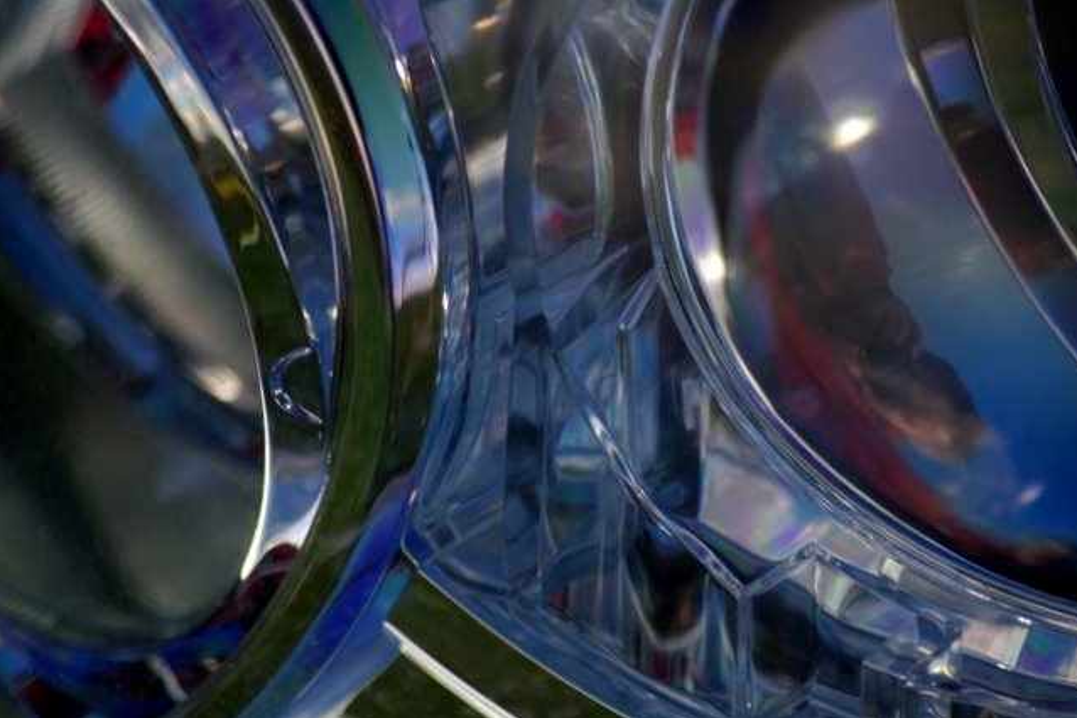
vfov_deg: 4.5
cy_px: 360
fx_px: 9062
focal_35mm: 303
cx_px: 539
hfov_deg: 6.8
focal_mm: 200
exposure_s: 1/180
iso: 200
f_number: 6.7
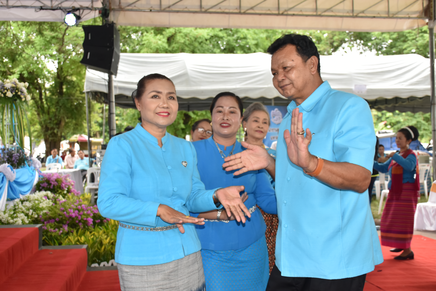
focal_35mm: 39
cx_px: 218
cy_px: 146
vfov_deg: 34.2
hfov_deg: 49.6
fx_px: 472
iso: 450
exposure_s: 1/125
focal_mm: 26
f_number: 5.6
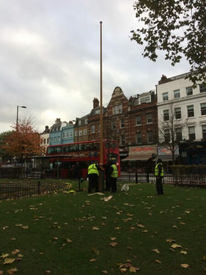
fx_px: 230
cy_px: 138
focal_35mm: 29
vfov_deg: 61.7
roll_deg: +0.5
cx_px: 103
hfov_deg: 48.2
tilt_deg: +8.0
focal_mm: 4.15
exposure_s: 1/394
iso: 32
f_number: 2.2
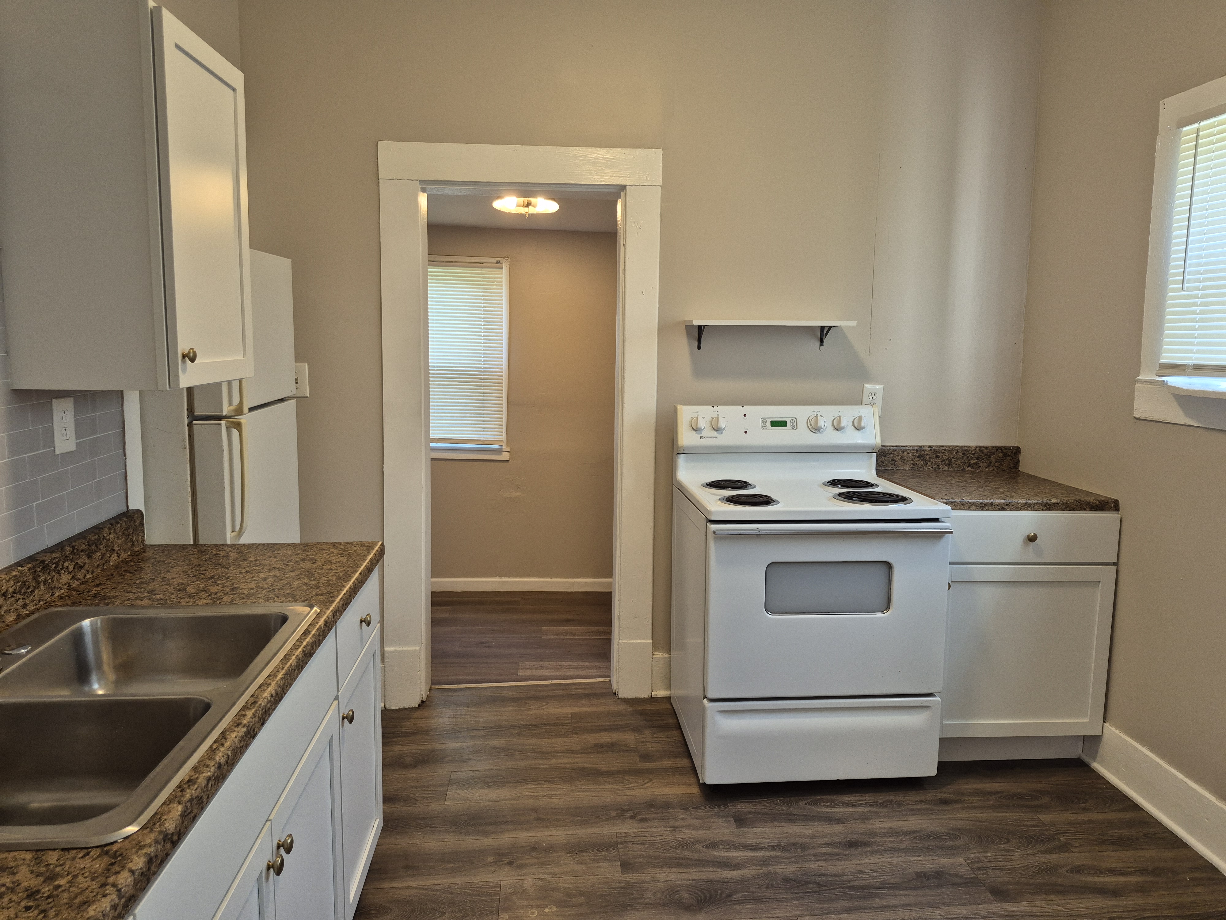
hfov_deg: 73.9
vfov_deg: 58.9
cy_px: 460
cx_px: 613
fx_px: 815
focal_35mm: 23
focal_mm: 5.4
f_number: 1.8
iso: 160
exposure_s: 1/120
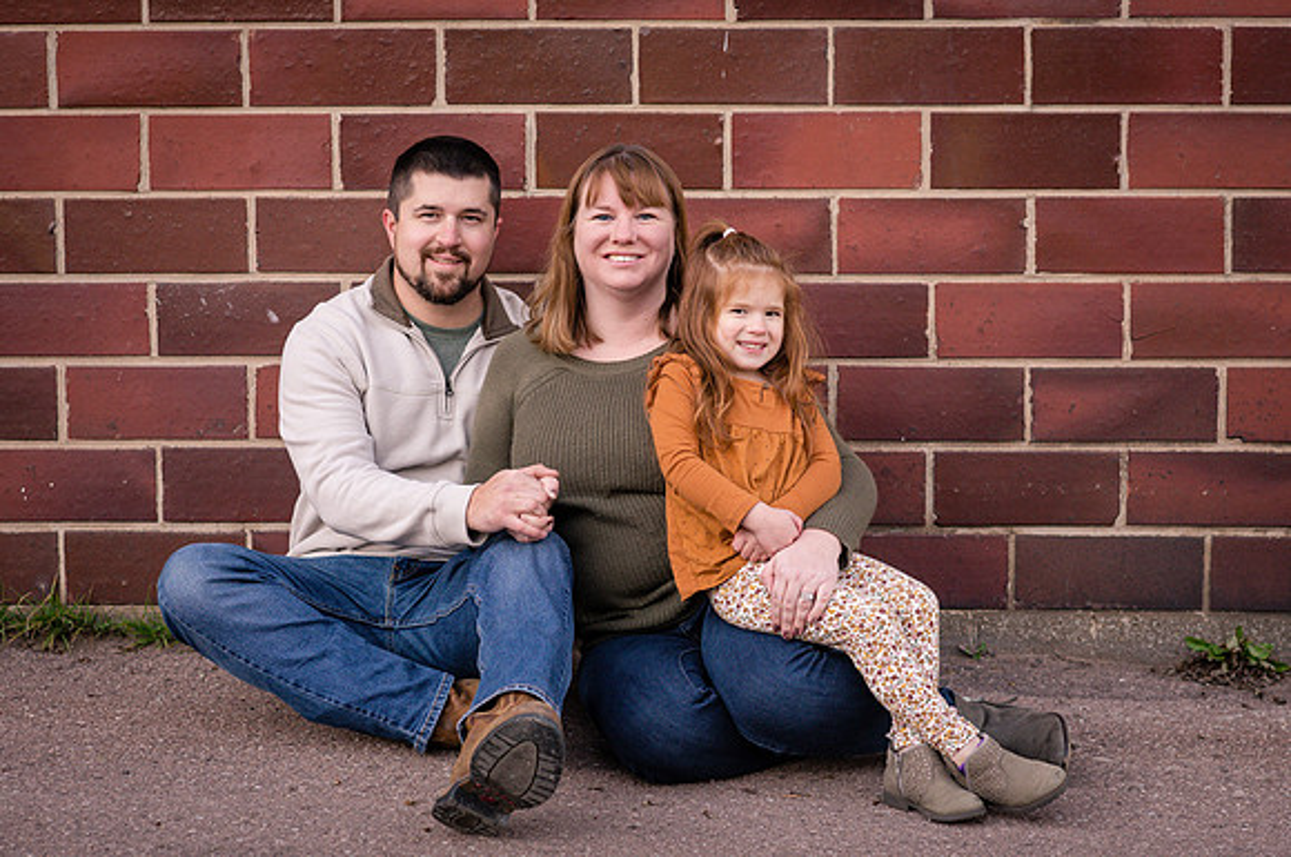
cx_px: 698
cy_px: 413
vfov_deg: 14.6
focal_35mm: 93
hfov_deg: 21.9
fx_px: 3337
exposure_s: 1/320
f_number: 3.5
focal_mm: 85
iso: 1250
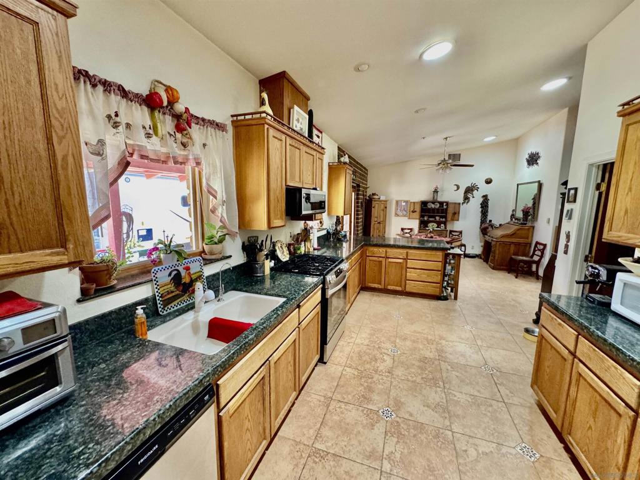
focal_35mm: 14
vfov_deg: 85.7
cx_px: 320
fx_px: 259
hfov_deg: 102.1
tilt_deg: -8.0
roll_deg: -1.1
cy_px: 240
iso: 500
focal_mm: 2.22
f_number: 2.2
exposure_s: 1/60
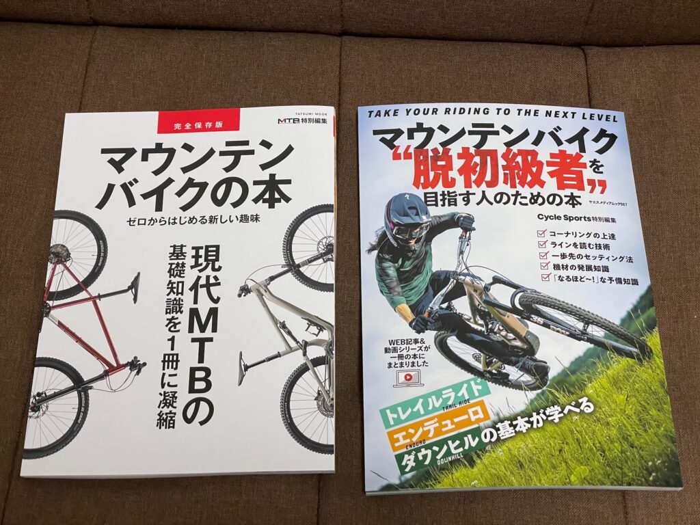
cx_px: 350
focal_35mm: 52
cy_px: 262
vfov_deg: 28.0
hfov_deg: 36.8
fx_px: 1052
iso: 250
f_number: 2
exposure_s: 1/50
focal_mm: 6
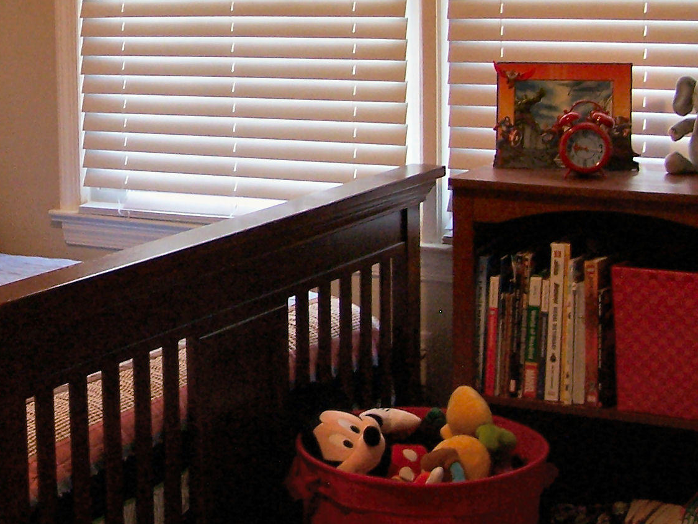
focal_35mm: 87
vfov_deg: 16.8
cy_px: 107
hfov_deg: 22.2
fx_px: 1754
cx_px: 125
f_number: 2.8
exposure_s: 1/15
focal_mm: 6.3
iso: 140
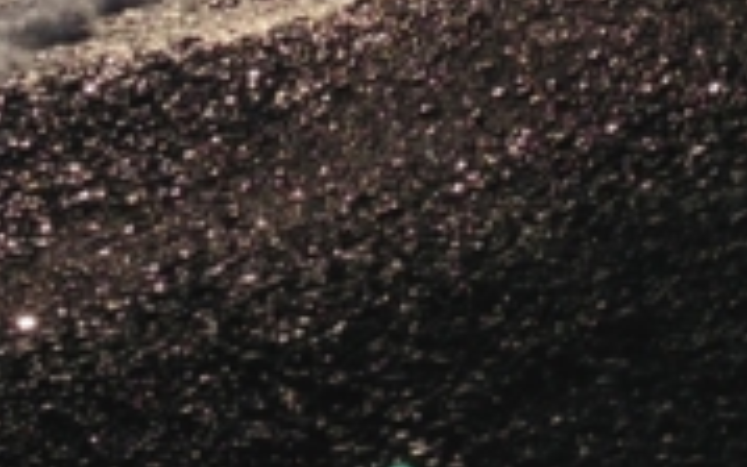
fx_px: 3177
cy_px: -434
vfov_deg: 8.1
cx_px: 292
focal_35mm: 156
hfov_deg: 13.4
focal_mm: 4.12
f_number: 2.4
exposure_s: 1/13699
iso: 64
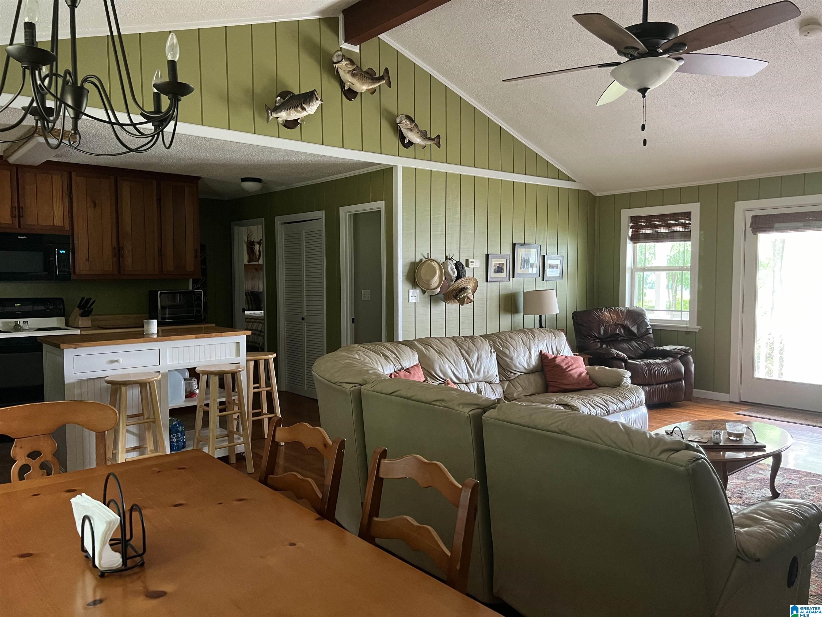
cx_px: 411
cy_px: 308
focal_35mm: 26
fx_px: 617
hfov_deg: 67.3
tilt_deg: -3.9
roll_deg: -0.4
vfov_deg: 53.1
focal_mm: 5.7
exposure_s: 1/60
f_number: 1.5
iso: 400
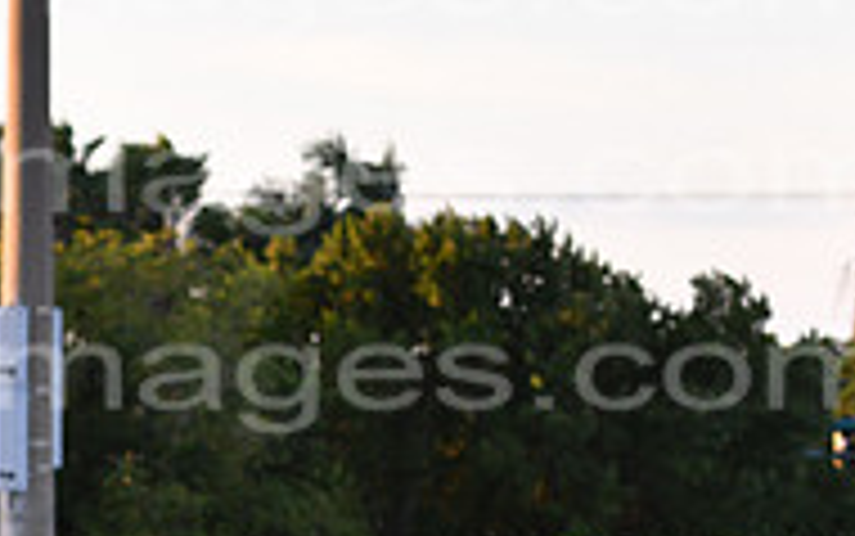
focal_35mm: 327
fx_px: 7624
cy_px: 673
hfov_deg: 6.4
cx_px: -108
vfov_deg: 4.0
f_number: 4
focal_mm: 70
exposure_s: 1/1000
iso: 640
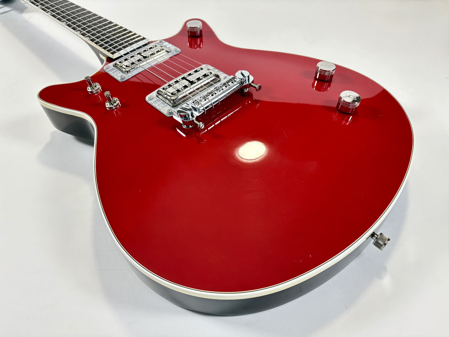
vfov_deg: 53.1
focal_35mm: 26
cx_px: 224
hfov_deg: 67.3
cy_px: 168
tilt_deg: -46.5
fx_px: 337
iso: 200
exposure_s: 1/50
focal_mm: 5.96
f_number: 1.6
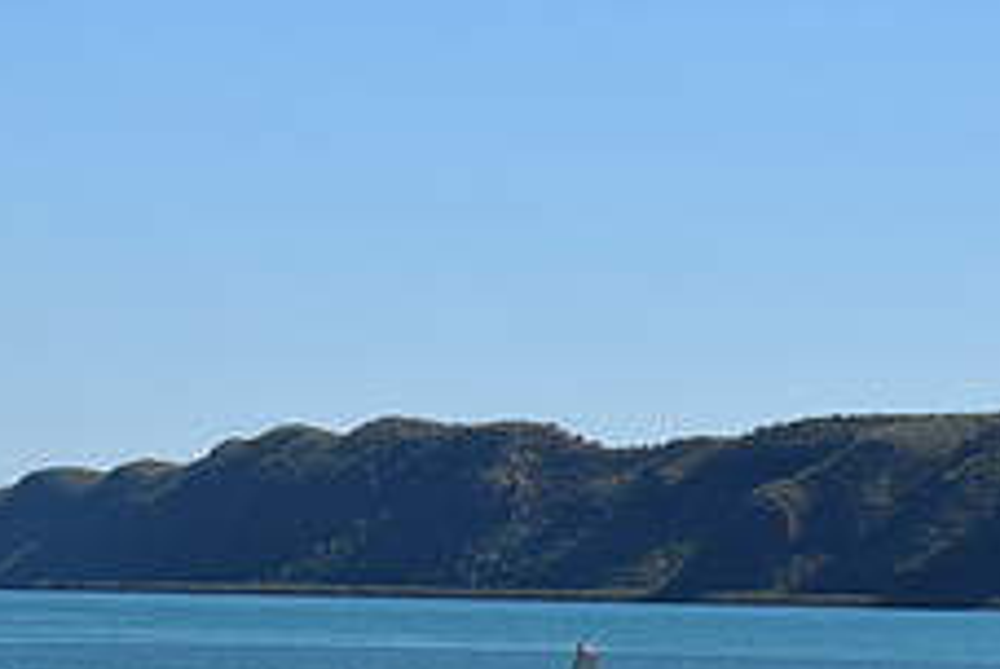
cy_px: 561
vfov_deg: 6.9
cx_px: 57
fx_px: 5535
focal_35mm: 199
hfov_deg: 10.3
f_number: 10
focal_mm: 52
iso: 200
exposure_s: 1/400
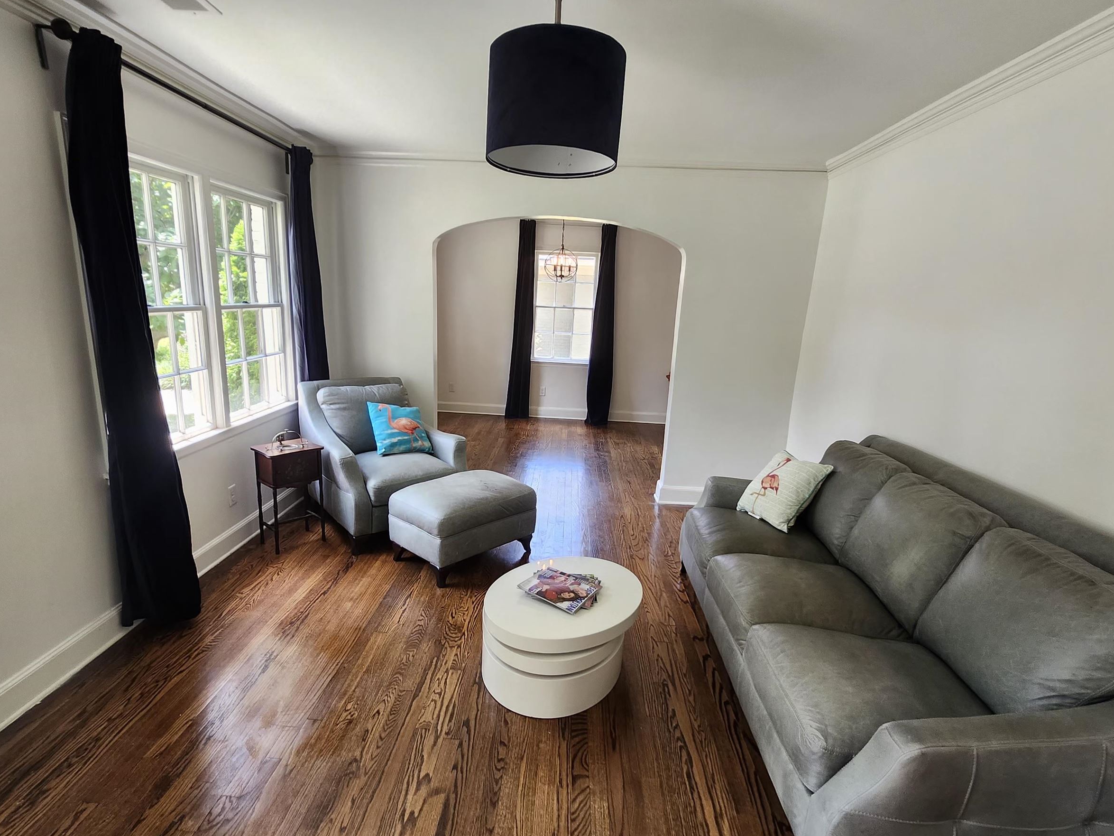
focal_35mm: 17
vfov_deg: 74.5
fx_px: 547
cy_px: 459
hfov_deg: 90.9
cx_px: 520
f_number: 2.2
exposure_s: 1/60
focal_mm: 1.74
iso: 80
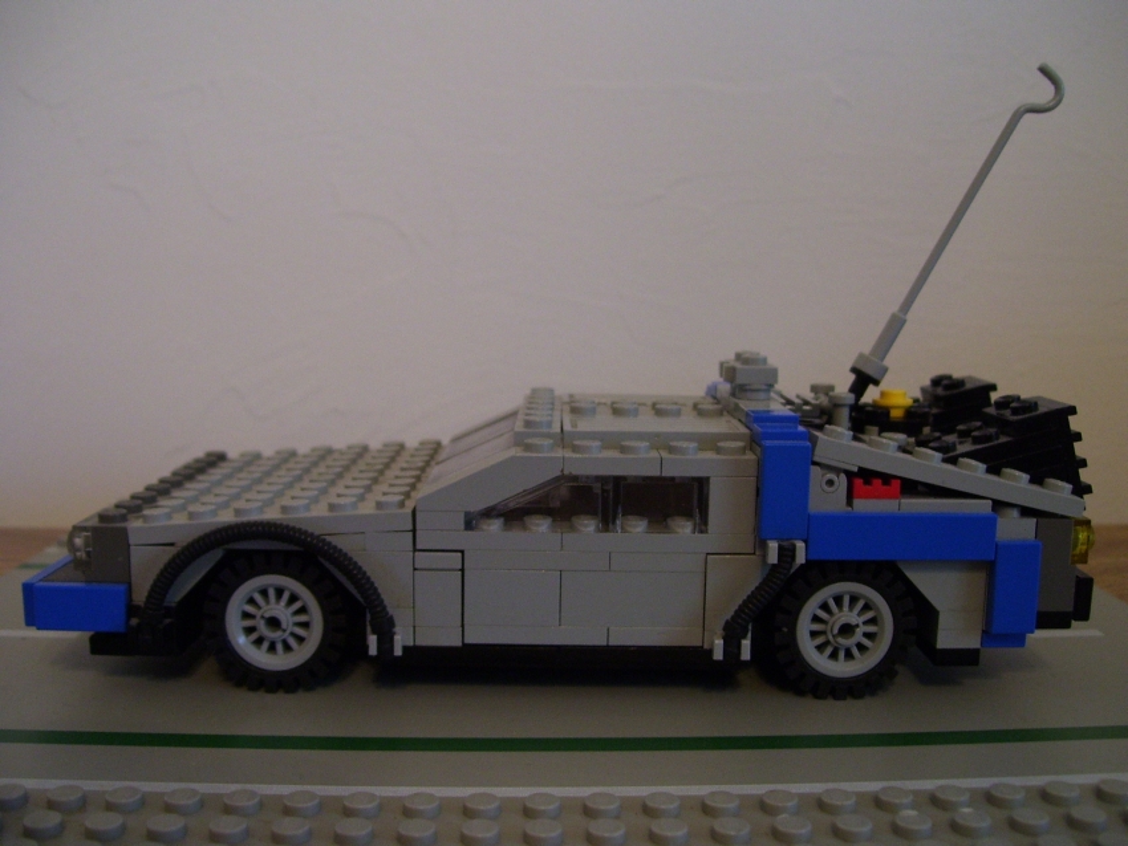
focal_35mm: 37
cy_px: 423
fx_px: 1206
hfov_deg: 50.1
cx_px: 564
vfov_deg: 38.7
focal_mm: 6
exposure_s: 1/8
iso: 160
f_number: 2.7
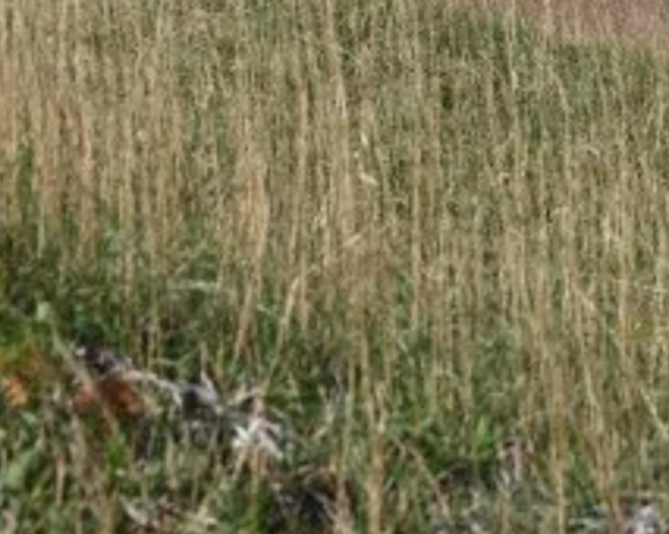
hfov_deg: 8.7
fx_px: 4332
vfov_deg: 6.8
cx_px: 923
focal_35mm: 219
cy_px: -525
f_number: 7.1
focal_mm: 46
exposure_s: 1/400
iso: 100
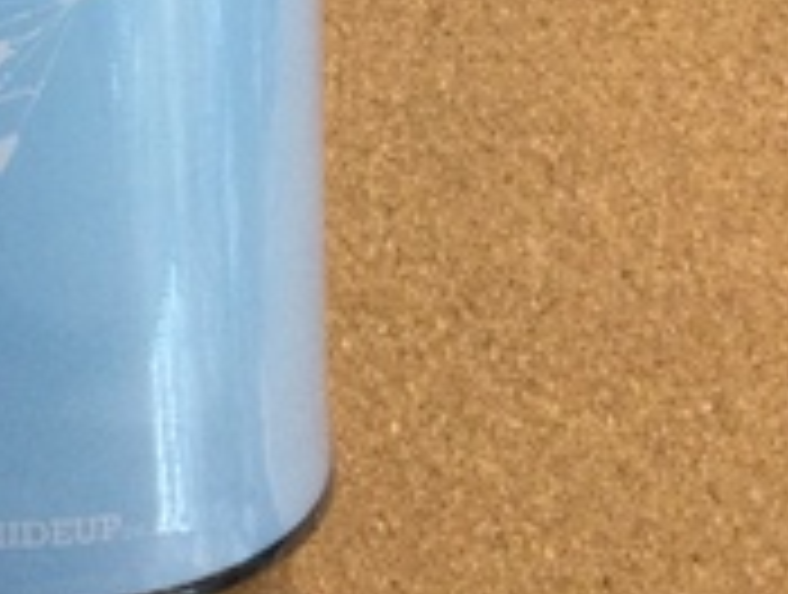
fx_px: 2418
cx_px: -414
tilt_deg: -59.5
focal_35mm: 106
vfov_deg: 13.4
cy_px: -243
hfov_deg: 16.7
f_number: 2.4
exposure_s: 1/30
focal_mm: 3.3
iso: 40
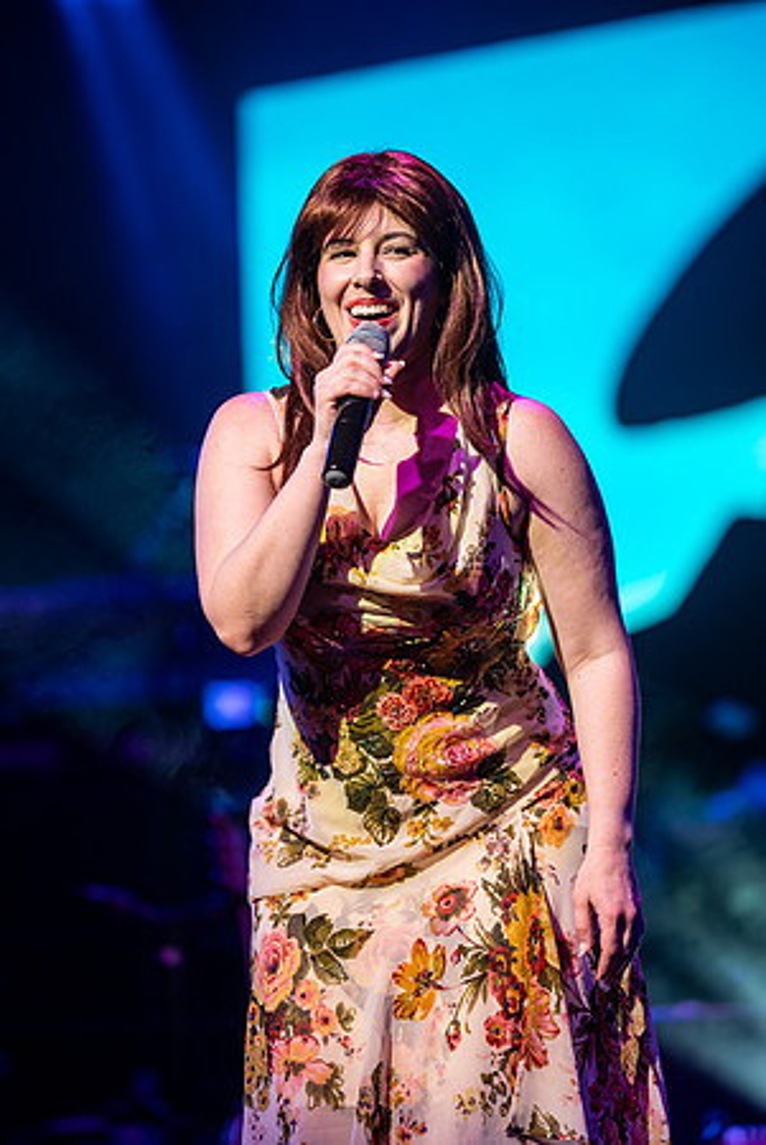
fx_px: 4299
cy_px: 572
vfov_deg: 15.2
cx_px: 383
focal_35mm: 135
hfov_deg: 10.2
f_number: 1.8
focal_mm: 135
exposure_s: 1/320
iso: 500
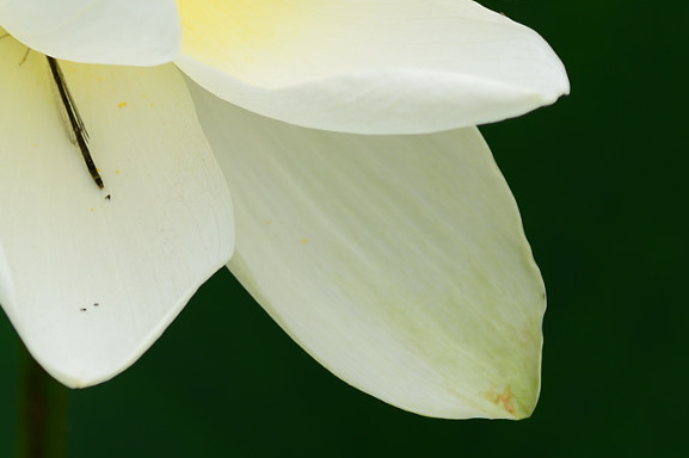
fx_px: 16966
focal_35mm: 887
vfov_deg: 1.5
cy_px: -213
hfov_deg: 2.3
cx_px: 68
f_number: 5.6
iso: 100
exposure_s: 1/160
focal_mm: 250
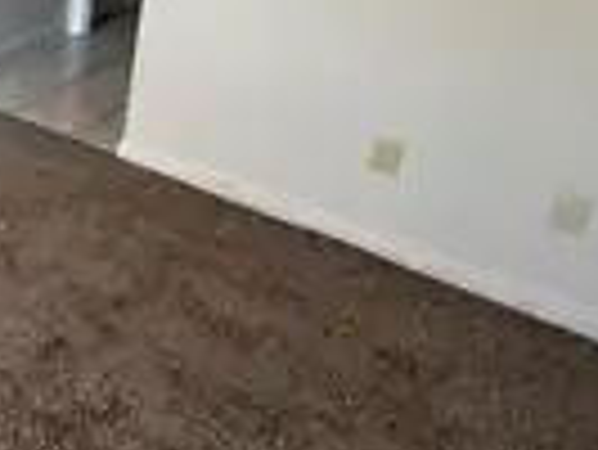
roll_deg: -0.2
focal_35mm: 42
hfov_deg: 33.1
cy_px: 4
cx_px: -180
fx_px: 726
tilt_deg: -17.1
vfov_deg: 31.9
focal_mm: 2.22
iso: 320
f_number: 2.2
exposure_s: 1/103
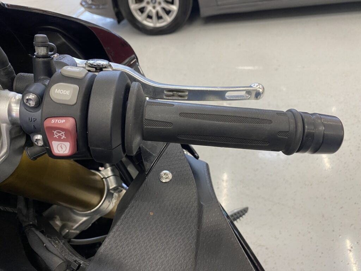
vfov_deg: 53.1
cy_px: 136
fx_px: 271
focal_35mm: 26
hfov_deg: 67.3
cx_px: 180
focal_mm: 4.25
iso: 100
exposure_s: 1/50
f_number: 1.8
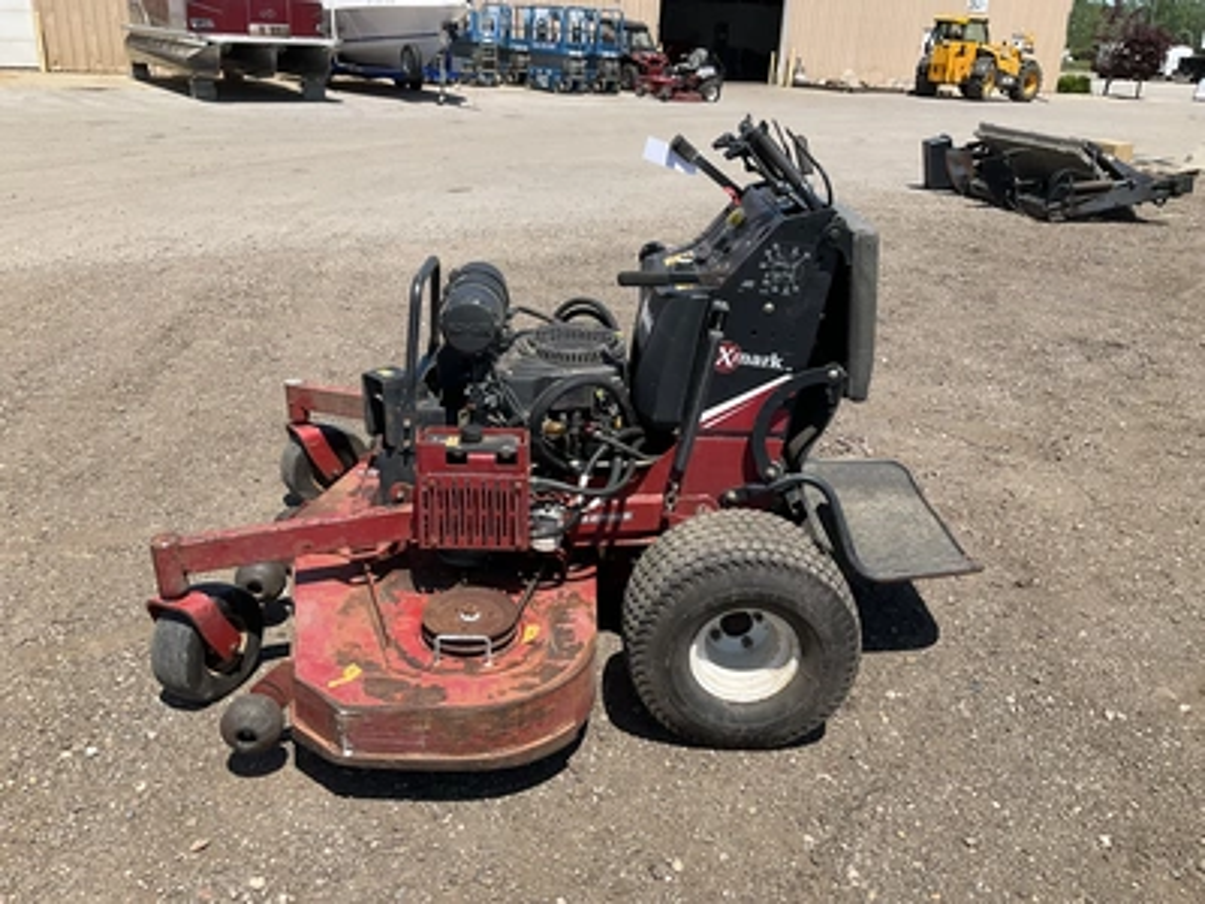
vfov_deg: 48.2
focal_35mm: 29
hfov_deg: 61.7
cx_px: 602
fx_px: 1010
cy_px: 452
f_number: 1.8
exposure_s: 1/1451
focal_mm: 3
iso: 25
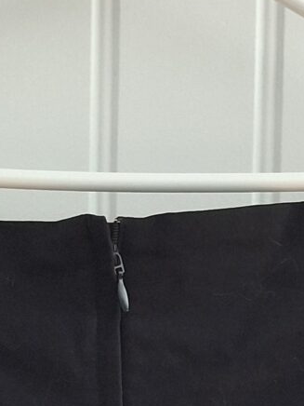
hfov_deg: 13.6
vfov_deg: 14.6
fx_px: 1265
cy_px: 842
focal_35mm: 108
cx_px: 67
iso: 250
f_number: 1.8
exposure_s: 1/40
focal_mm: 5.54
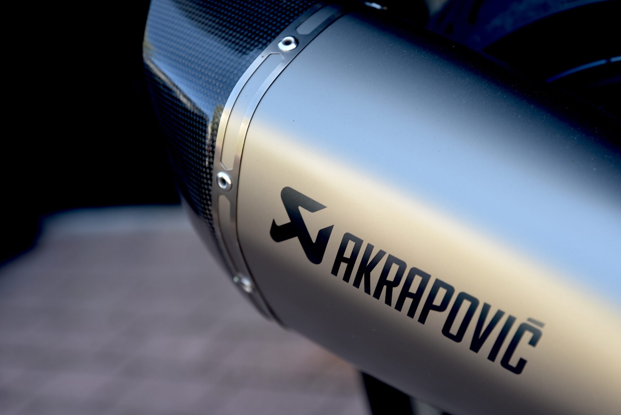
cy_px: 232
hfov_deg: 24.1
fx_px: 1450
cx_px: 367
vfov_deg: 16.3
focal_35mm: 84
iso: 100
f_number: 3.5
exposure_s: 1/60
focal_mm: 70
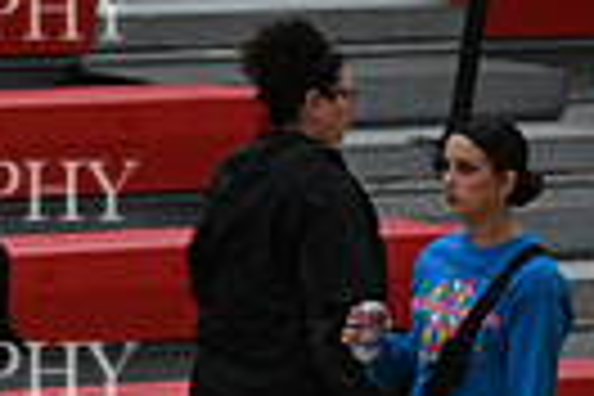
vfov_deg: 1.6
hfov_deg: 2.5
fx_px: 13809
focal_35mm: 837
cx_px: -513
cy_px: 826
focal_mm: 190
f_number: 4
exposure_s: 1/400
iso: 4000
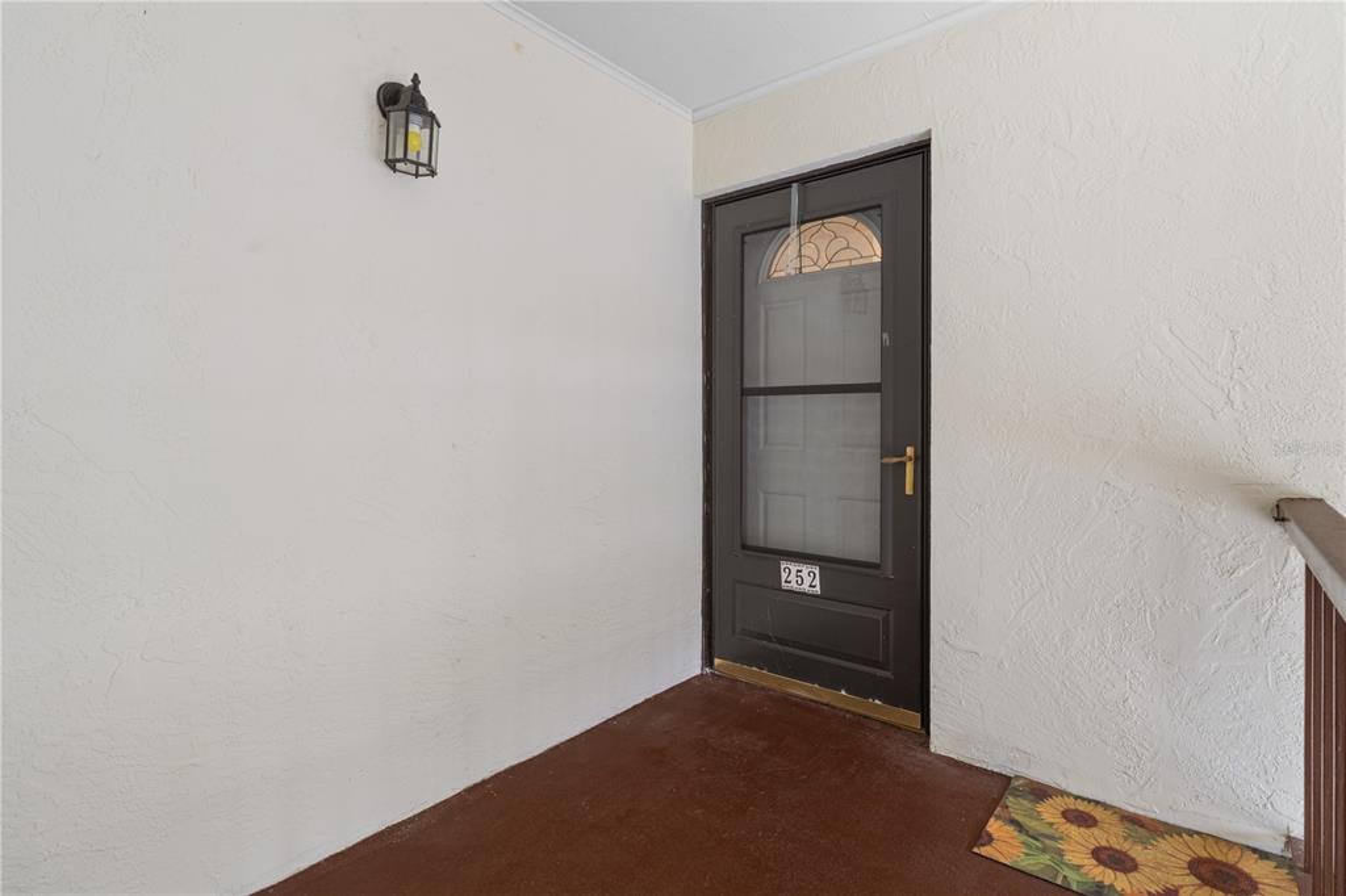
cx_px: 673
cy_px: 448
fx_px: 617
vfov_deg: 72.0
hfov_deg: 95.0
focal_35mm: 16
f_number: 8
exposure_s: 2
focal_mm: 11
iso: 320
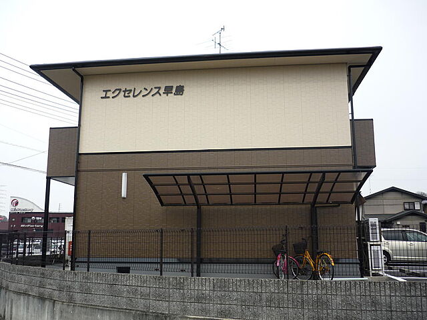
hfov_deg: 55.4
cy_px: 160
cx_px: 214
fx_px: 407
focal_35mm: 33
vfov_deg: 42.9
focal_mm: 5.5
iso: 100
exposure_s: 1/500
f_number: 2.8
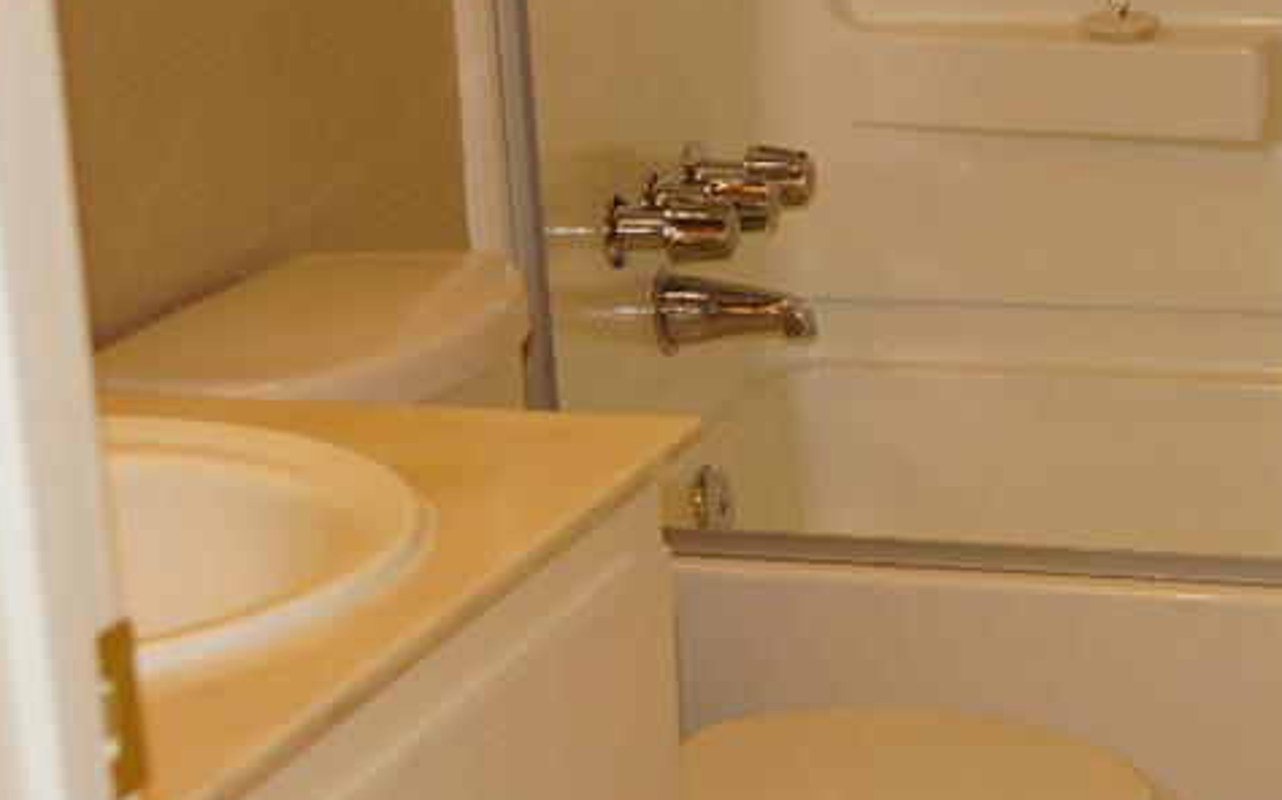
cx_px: 1214
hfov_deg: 17.6
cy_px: 709
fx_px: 4052
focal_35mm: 116
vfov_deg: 11.2
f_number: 4
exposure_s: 1/60
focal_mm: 24
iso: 160
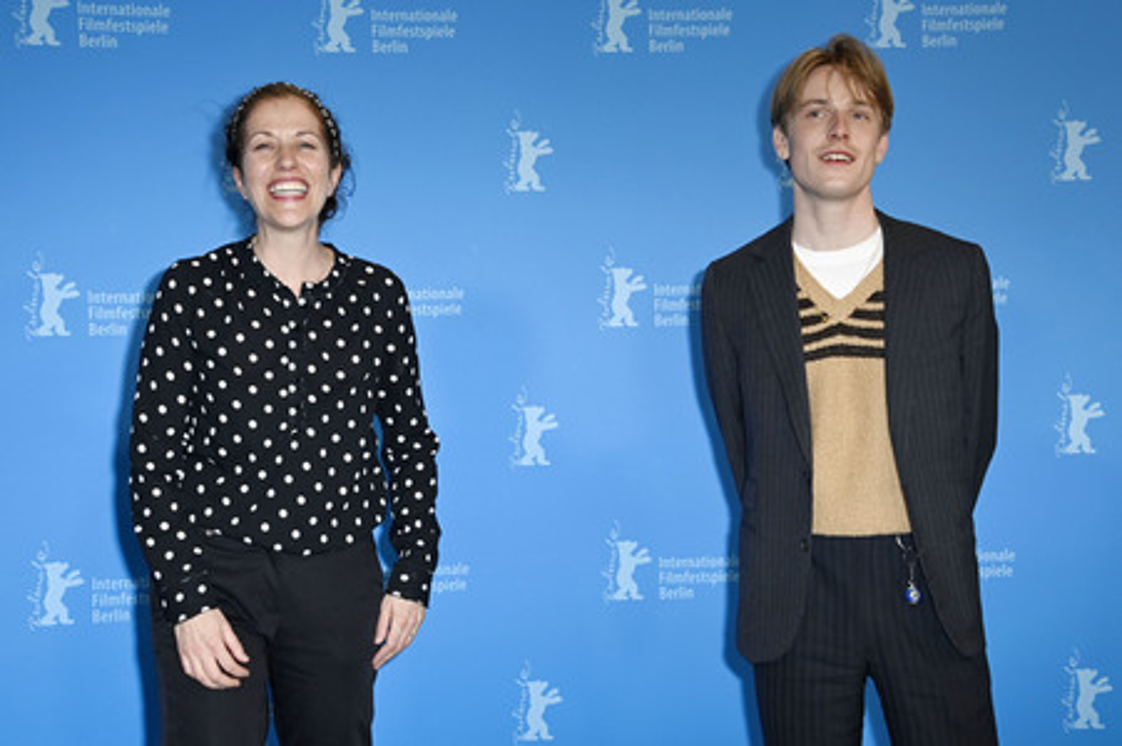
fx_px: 1619
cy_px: 373
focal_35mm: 52
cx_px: 561
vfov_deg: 26.0
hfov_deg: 38.2
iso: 800
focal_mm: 52
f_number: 5.6
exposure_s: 1/250
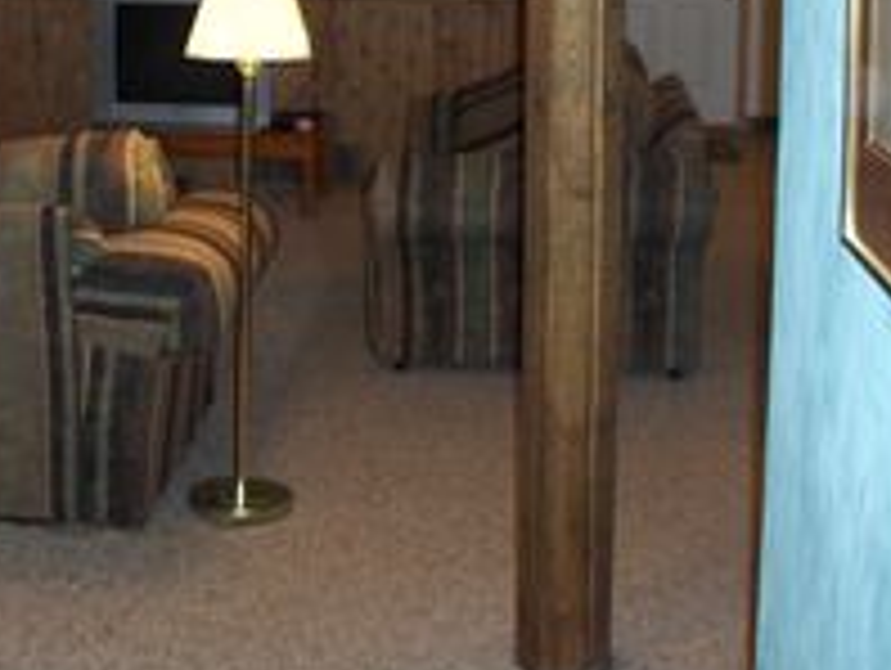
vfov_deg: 27.3
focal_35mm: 52
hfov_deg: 34.9
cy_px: 90
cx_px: 108
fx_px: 1340
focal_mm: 5.8
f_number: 2.8
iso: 74
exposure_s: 1/60
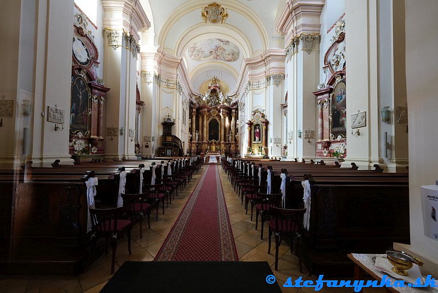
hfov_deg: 104.2
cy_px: 146
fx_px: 170
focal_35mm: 14
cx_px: 219
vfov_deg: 81.3
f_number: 9
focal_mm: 14
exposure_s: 1/6
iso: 400
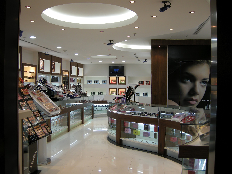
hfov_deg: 52.6
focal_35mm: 35
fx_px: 235
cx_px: 116
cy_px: 87
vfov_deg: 40.7
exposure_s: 1/62
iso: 80
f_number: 2.7
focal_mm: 7.5
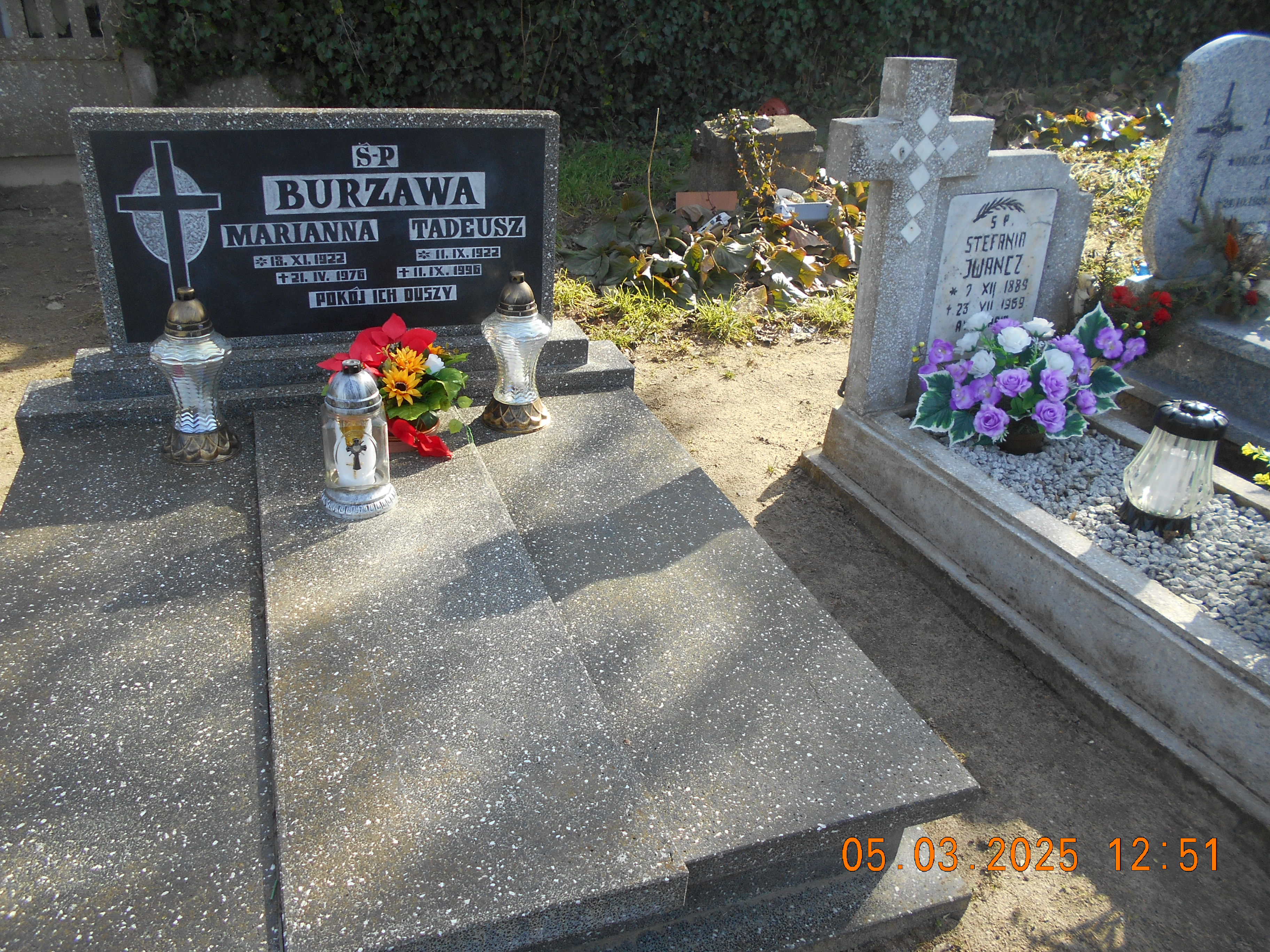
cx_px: 635
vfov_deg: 53.1
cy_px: 476
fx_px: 954
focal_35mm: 26
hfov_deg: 67.3
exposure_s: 1/250
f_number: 3.2
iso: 80
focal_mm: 4.6
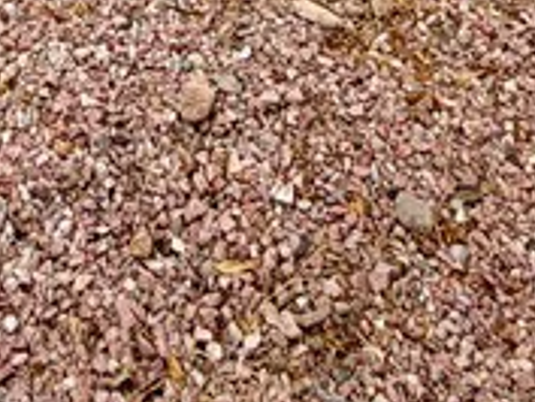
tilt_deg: -7.9
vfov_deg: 11.7
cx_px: 57
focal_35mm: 81
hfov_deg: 23.5
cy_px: -747
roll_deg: +1.0
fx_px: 1253
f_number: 2.2
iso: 20
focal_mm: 2.22
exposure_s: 1/1105
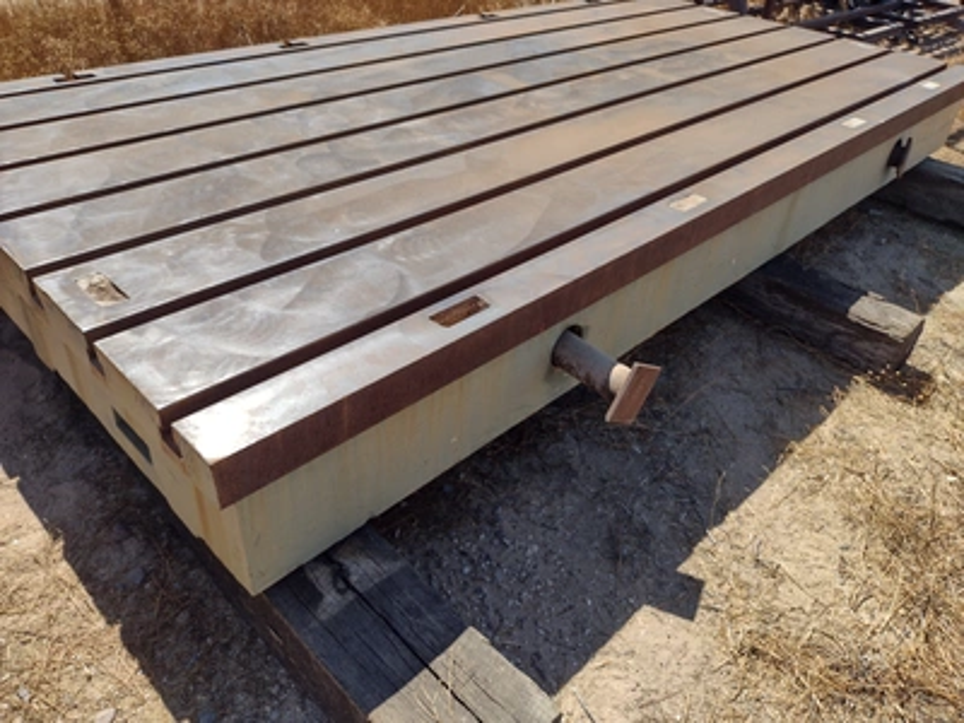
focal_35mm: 27
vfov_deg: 51.4
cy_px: 362
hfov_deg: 65.3
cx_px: 482
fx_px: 752
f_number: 1.7
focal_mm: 4.71
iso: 100
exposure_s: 1/1430
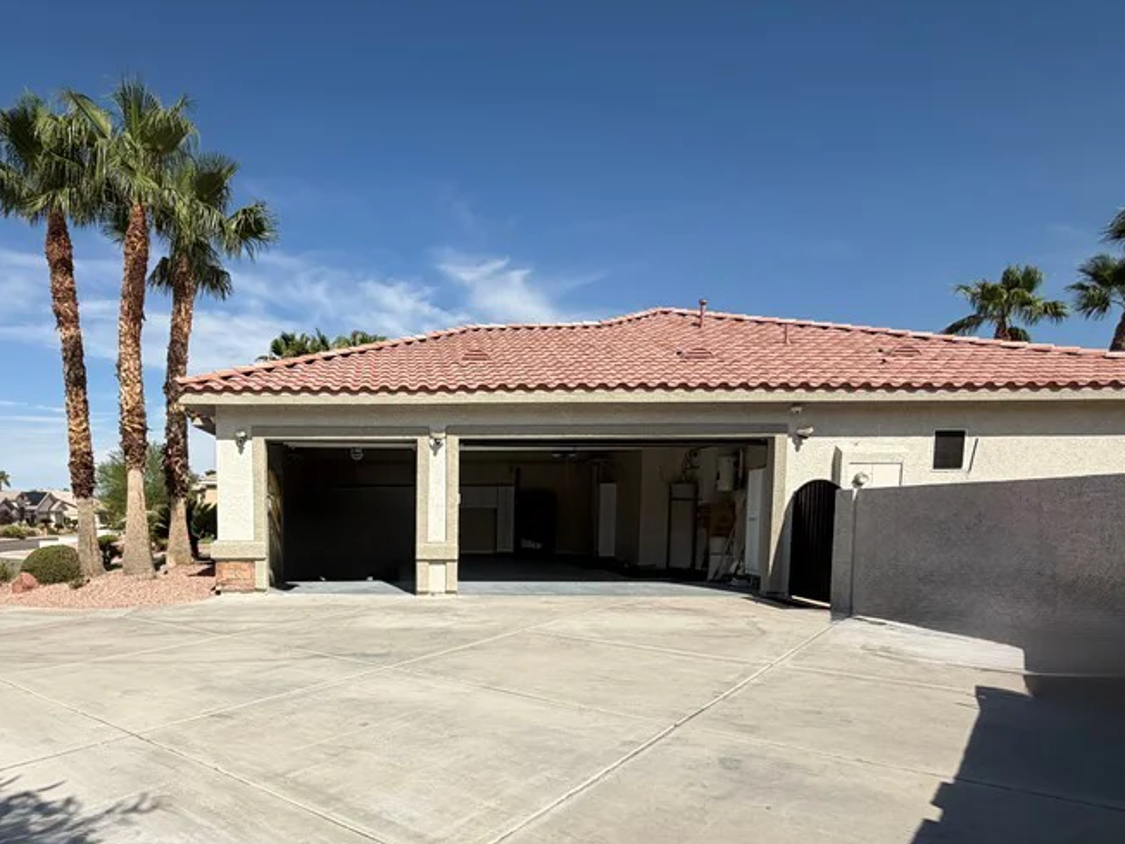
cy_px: 576
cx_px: 380
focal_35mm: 22
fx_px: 715
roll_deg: -0.1
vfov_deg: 59.4
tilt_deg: -5.4
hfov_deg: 74.2
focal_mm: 2.22
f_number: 2.2
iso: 20
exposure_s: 1/1431
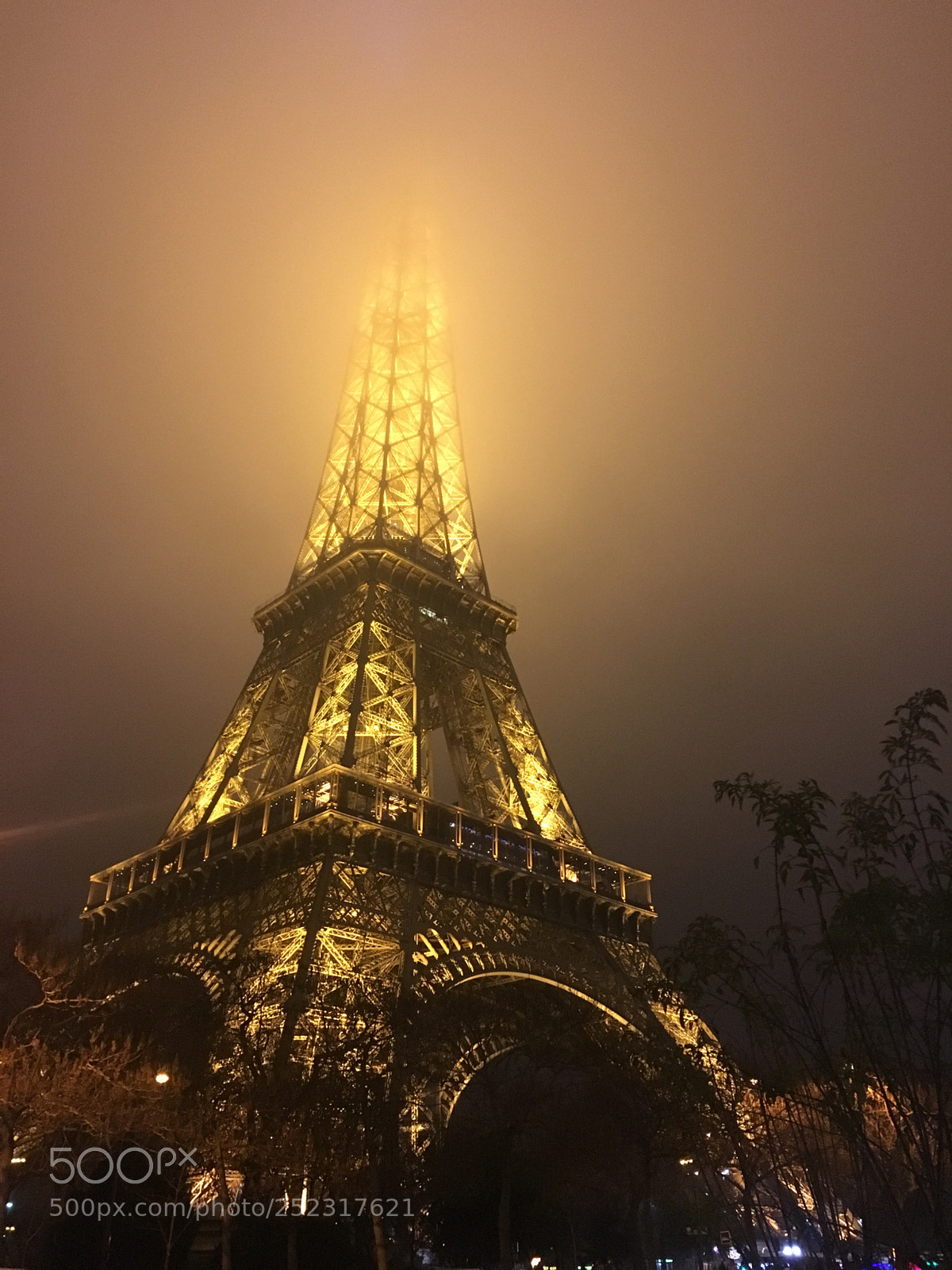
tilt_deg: +29.4
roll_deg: -0.3
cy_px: 635
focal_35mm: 29
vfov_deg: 61.7
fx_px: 1063
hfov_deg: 48.2
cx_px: 476
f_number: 2.2
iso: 320
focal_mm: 4.15
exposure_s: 1/17
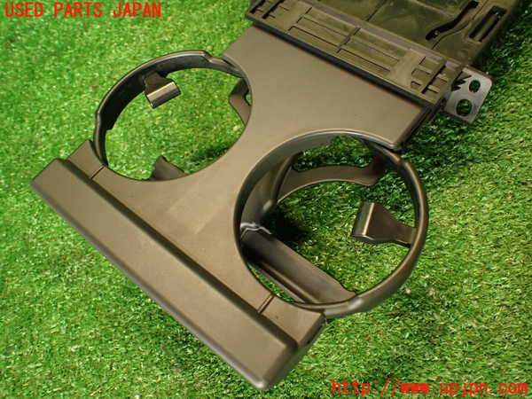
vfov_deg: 46.8
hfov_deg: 60.0
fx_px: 461
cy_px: 200
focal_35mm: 30
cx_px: 266
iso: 320
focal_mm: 5.4
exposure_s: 1/30
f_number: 2.3
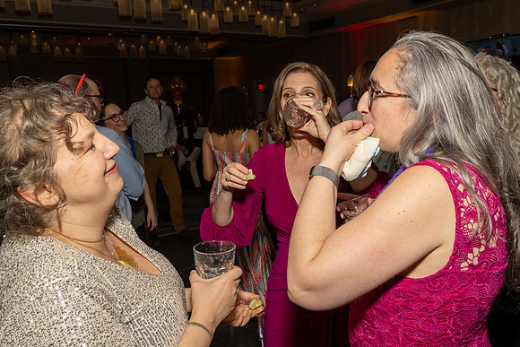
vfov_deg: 44.8
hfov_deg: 63.4
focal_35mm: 29
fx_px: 419
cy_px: 146
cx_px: 293
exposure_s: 1/250
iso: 800
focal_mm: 17
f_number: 7.1
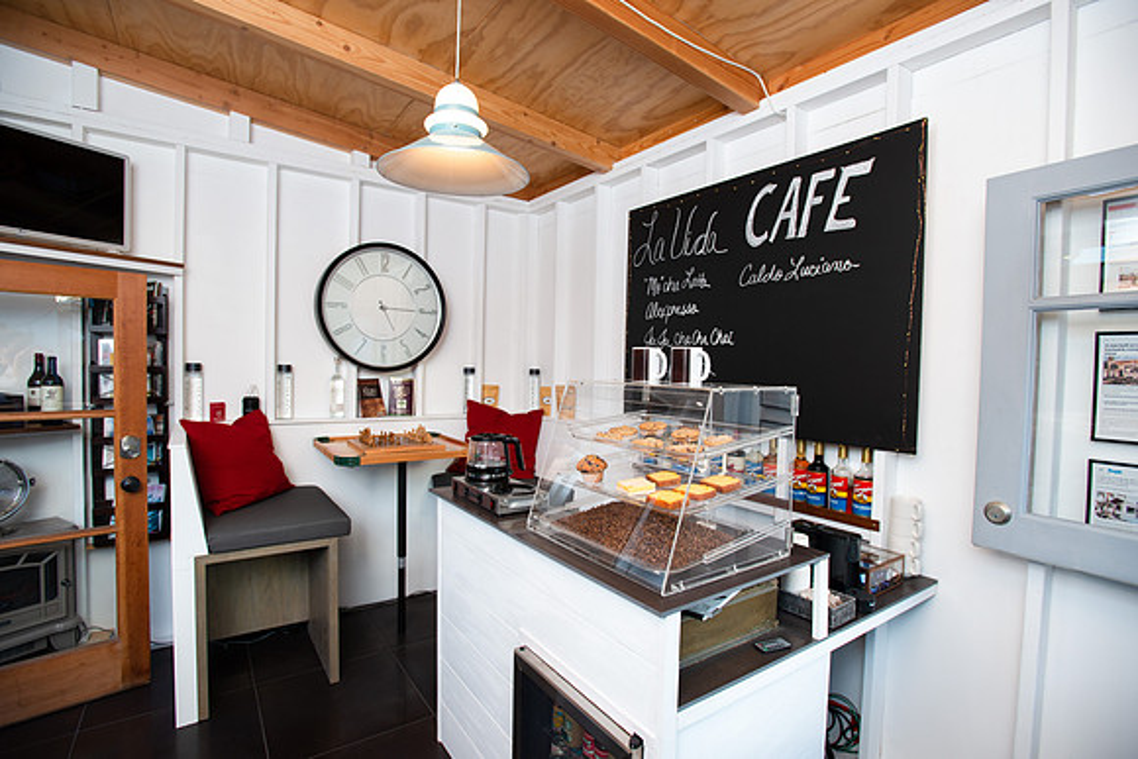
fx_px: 537
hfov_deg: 93.3
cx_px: 569
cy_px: 380
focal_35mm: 17
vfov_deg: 70.5
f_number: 4.5
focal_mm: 17
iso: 400
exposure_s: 1/200
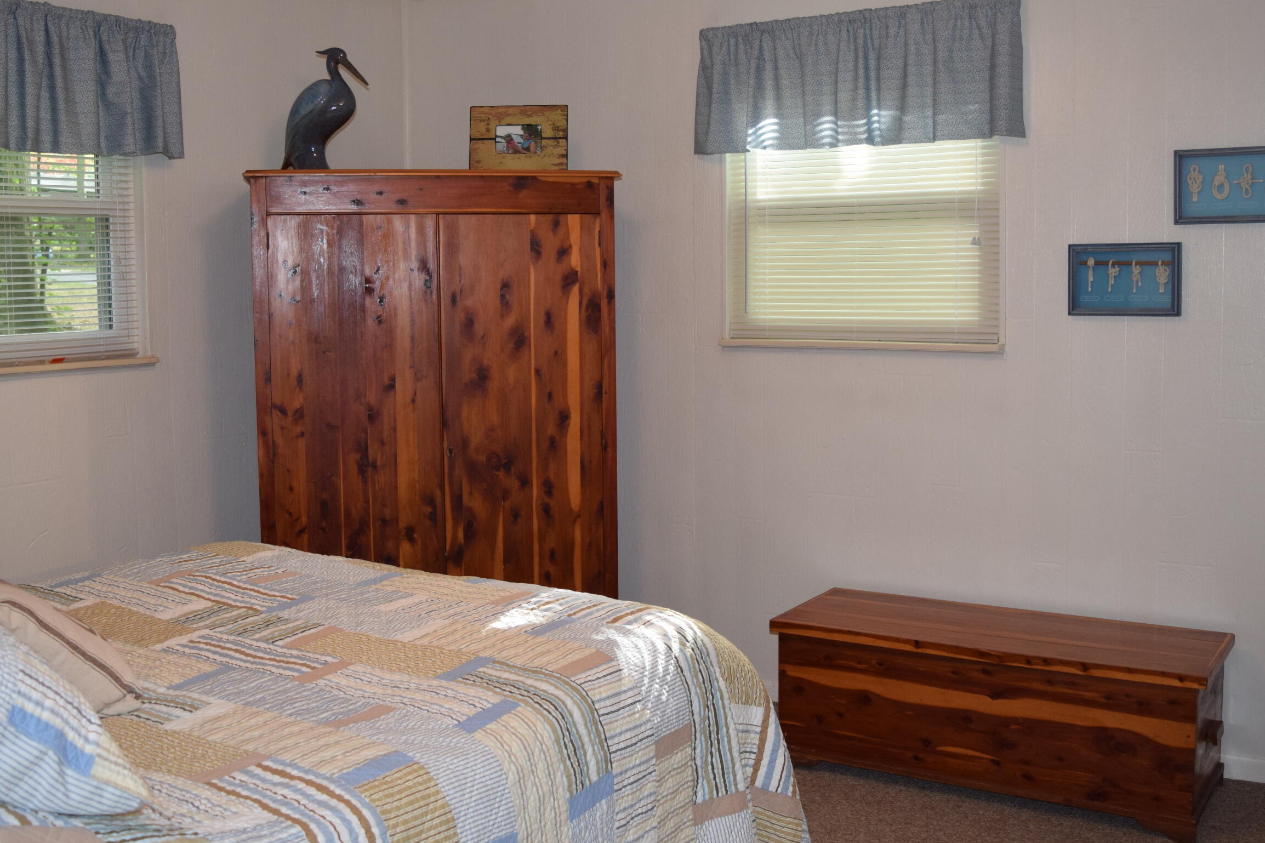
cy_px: 386
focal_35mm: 39
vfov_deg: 34.2
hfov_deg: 49.5
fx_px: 1370
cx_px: 608
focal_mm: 20
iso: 800
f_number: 4.5
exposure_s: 1/80
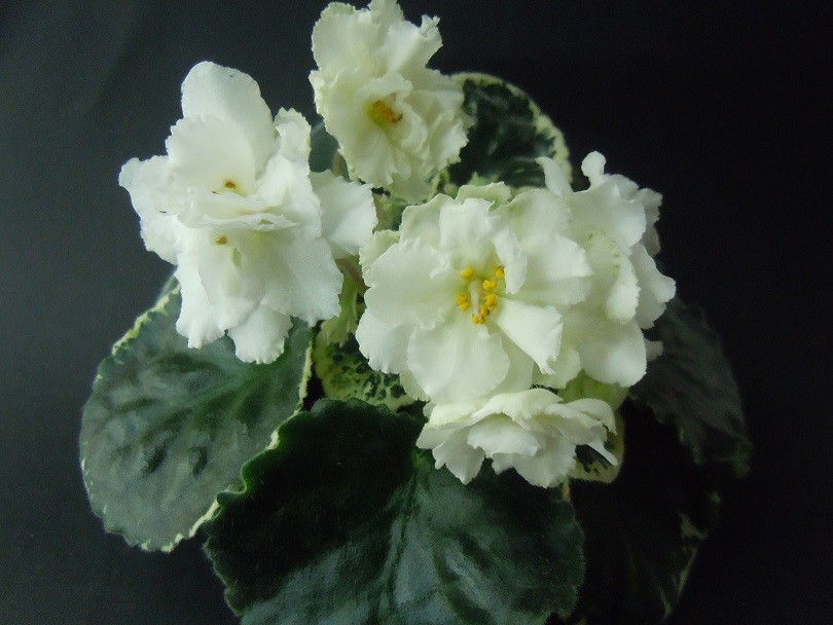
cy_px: 312
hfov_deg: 59.9
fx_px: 722
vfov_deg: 46.8
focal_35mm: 30
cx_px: 416
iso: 800
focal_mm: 5.4
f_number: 3.5
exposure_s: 1/125
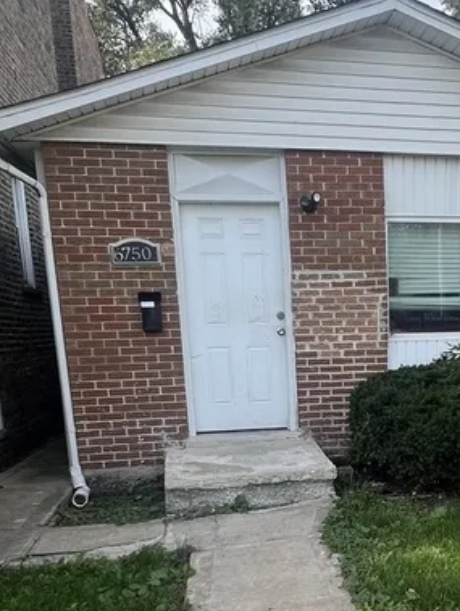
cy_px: 474
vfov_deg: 47.8
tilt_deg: -10.8
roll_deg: +1.3
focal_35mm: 37
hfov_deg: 37.2
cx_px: 376
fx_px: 654
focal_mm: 1.57
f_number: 1.8
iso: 32
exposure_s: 1/645
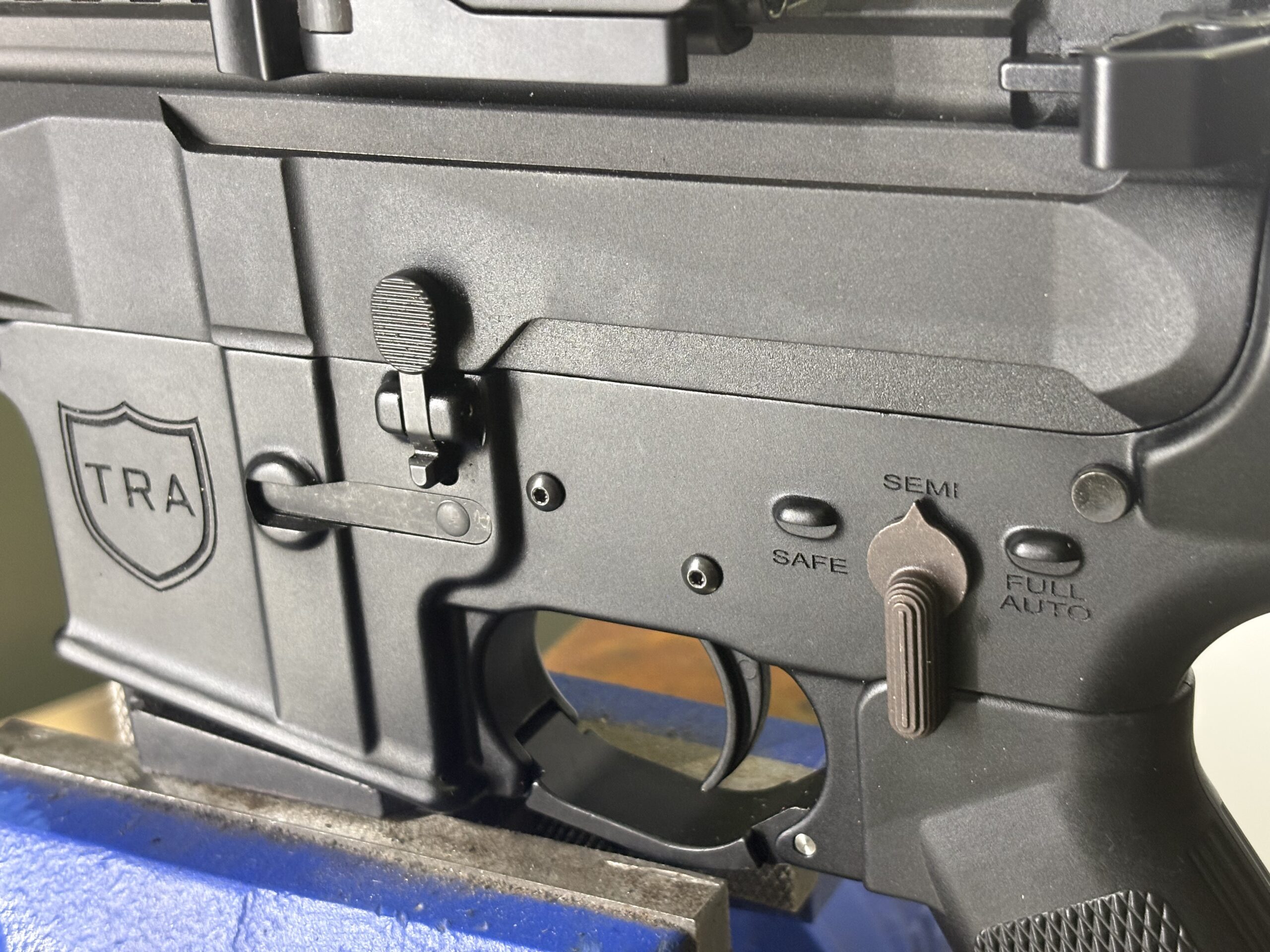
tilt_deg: -18.8
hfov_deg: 36.8
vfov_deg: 28.0
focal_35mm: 52
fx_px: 1908
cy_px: 476
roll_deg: +2.1
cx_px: 635
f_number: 1.6
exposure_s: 1/40
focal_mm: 5.96
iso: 200
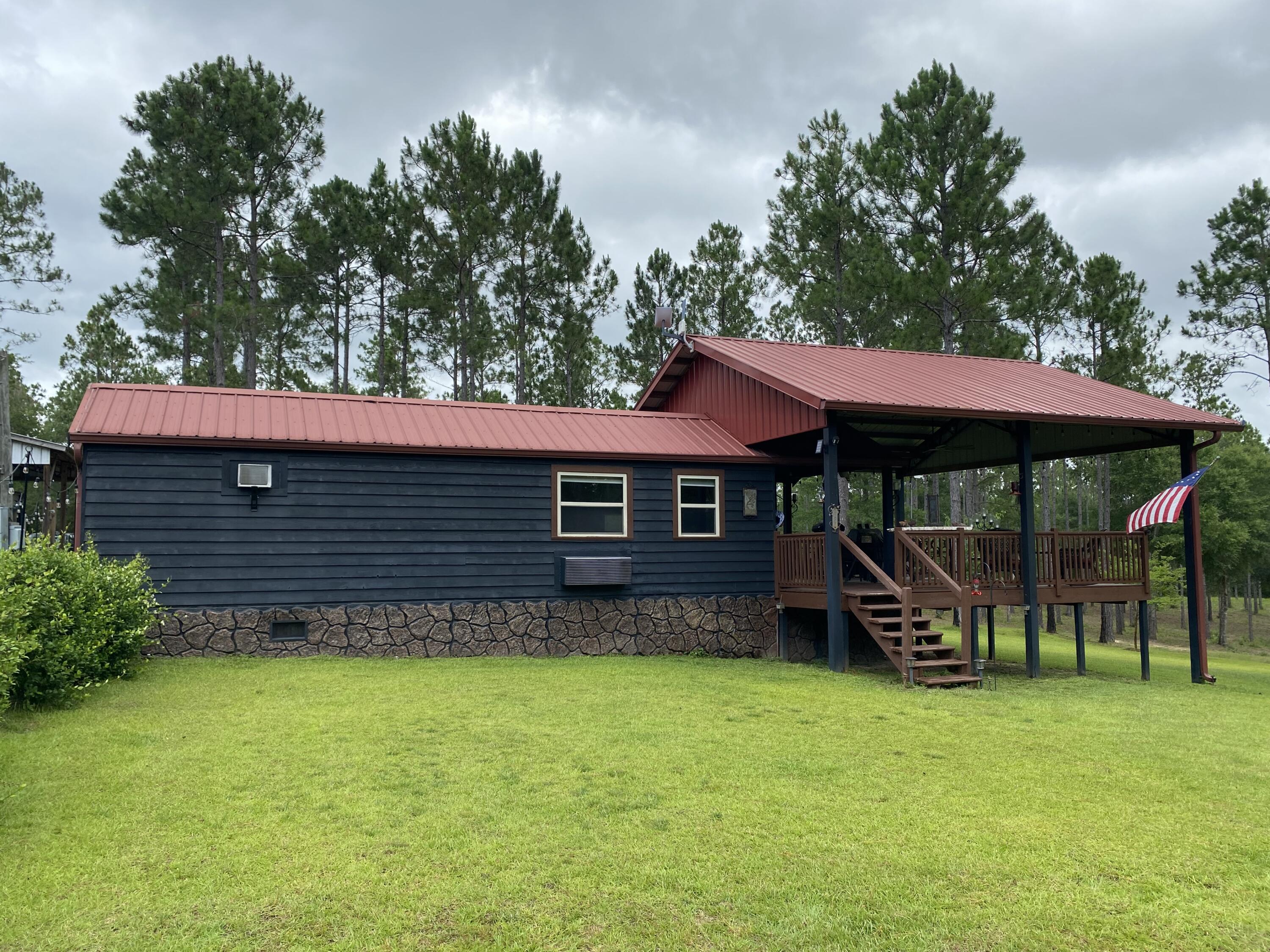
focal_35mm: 26
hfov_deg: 67.3
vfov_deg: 53.1
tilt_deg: +1.0
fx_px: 954
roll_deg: -0.4
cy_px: 476
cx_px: 635
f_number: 1.8
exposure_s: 1/871
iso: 32
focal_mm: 4.25
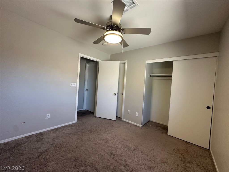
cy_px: 86
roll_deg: -3.4
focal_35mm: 14
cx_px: 114
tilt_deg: -1.8
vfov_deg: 85.7
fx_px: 93
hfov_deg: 102.1
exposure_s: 1/120
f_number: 2.2
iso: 250
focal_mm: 2.22
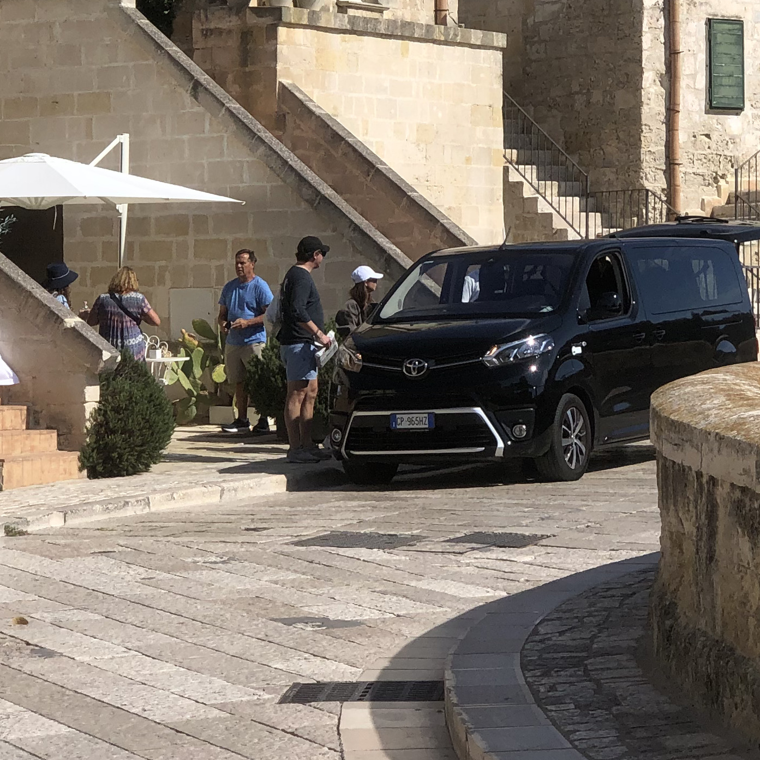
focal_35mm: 132
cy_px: 145
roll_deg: +1.1
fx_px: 3279
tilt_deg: +2.5
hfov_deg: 13.2
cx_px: 584
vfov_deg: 13.2
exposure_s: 1/1656
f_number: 2.4
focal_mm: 6
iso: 16
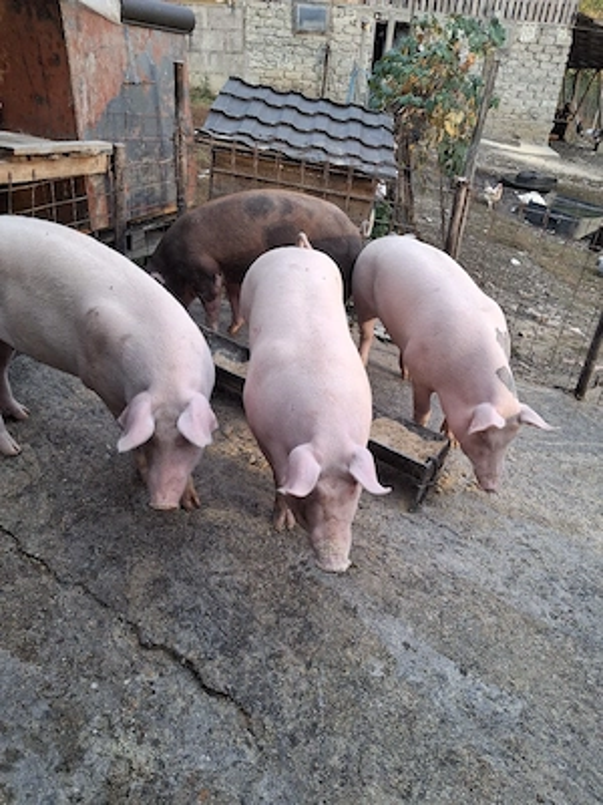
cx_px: 302
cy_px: 402
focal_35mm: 27
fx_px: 627
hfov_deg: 51.4
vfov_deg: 65.3
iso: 125
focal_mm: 4
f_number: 1.8
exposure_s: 1/100
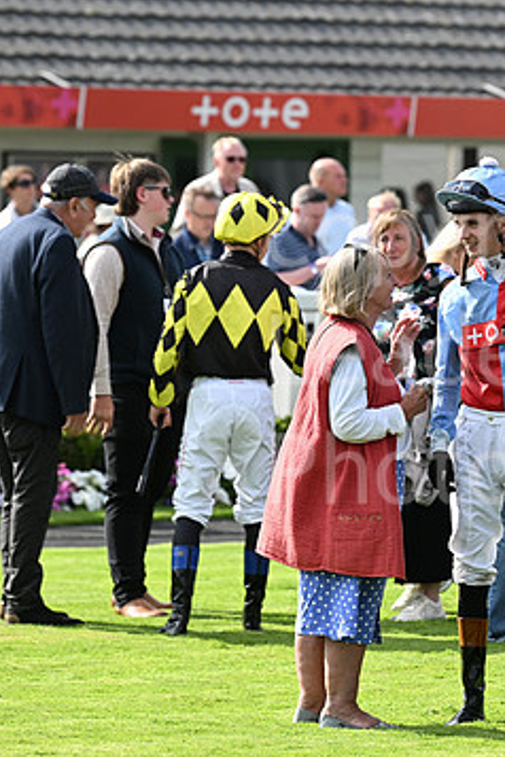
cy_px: 370
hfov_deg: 4.2
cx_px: 545
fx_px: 6838
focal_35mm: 325
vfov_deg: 6.3
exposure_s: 1/2000
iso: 500
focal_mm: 200
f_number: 5
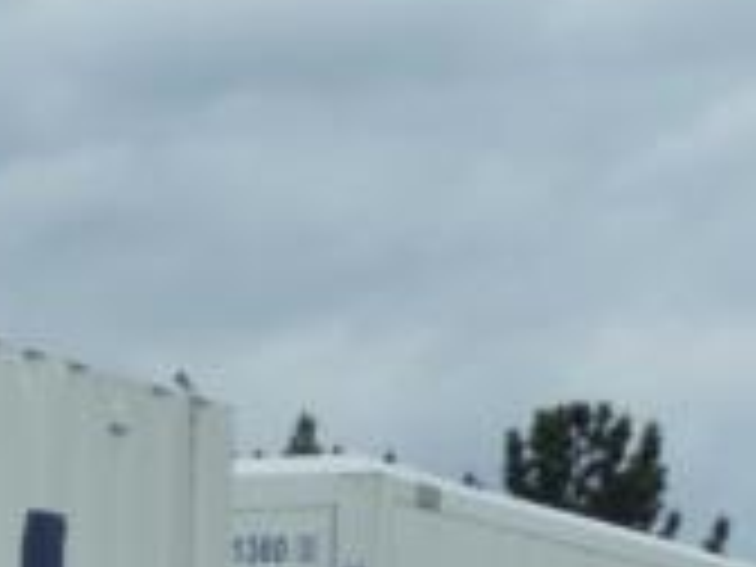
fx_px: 6355
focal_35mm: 291
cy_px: 850
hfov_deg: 6.6
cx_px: -639
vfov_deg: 5.1
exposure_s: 1/400
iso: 125
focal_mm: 11
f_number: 4.7
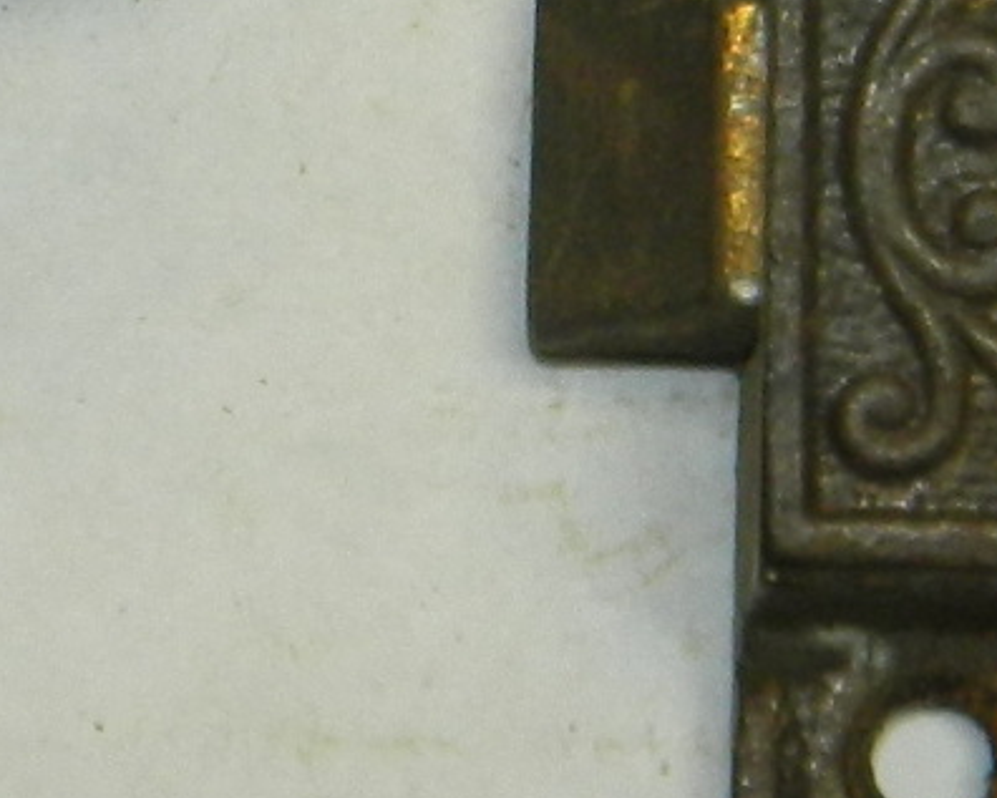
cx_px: 511
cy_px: -526
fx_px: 10743
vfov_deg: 4.2
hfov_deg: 5.3
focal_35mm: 364
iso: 110
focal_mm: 10.2
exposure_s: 1/30
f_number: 3.8
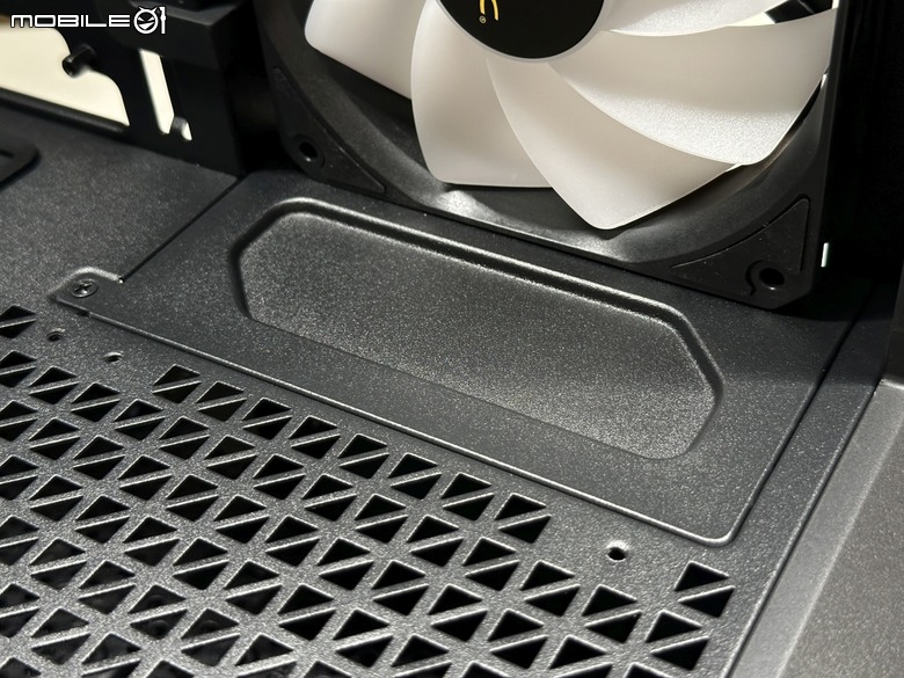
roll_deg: +4.5
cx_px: 452
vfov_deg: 30.3
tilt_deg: -40.4
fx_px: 1254
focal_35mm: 48
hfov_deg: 39.7
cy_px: 339
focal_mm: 6.86
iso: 160
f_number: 1.78
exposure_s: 1/60
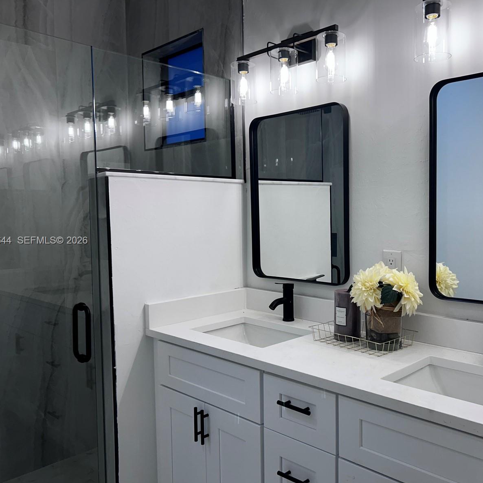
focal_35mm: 31
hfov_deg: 52.2
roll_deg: +0.2
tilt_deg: -3.9
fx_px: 489
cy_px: 241
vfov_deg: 52.5
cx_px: 287
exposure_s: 1/145
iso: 40
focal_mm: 5.7
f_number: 1.5
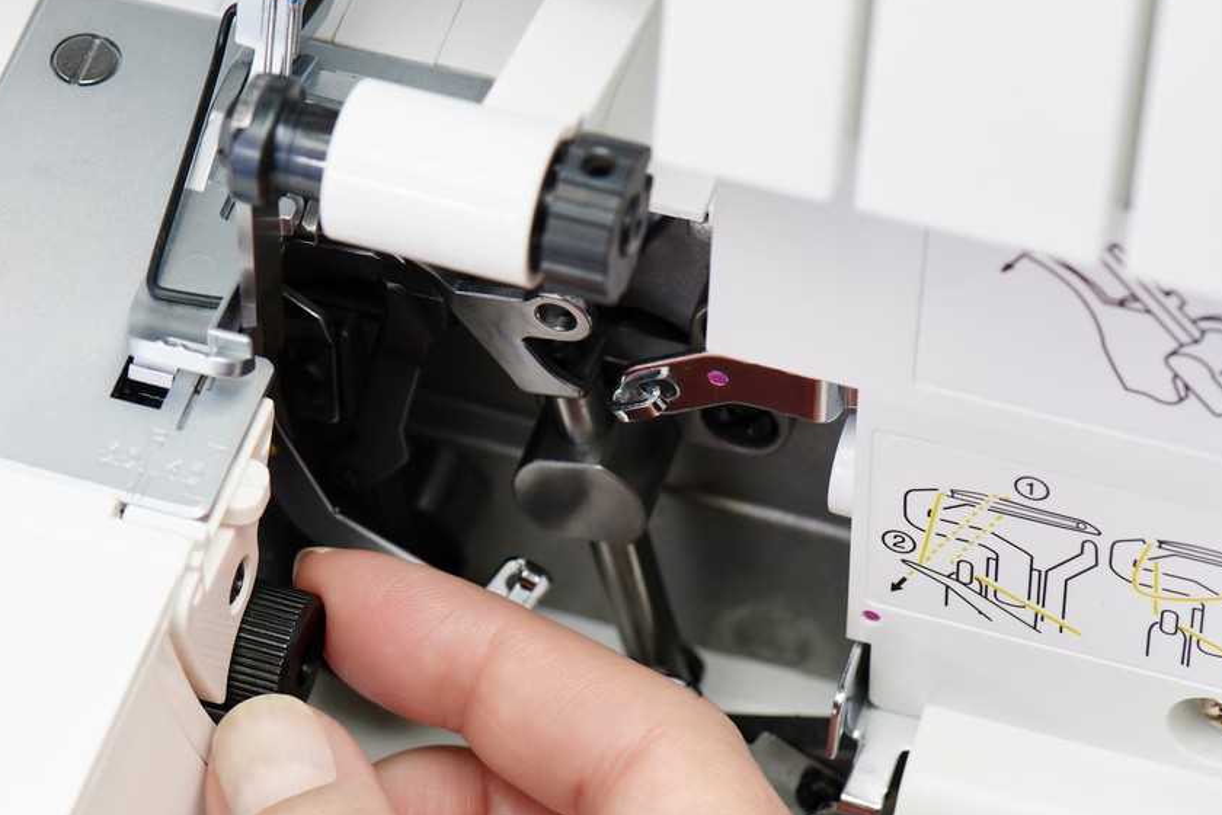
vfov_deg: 9.1
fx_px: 5091
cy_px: 540
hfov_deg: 13.7
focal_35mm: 150
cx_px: 371
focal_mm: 105
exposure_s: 1/160
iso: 64
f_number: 8
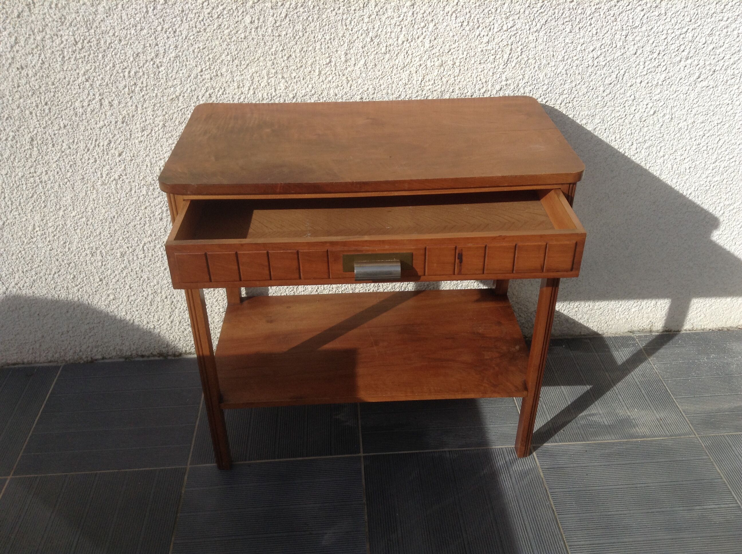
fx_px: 706
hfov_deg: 55.4
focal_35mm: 33
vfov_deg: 42.8
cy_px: 277
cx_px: 371
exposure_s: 1/1159
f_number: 2.4
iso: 25
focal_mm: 3.3
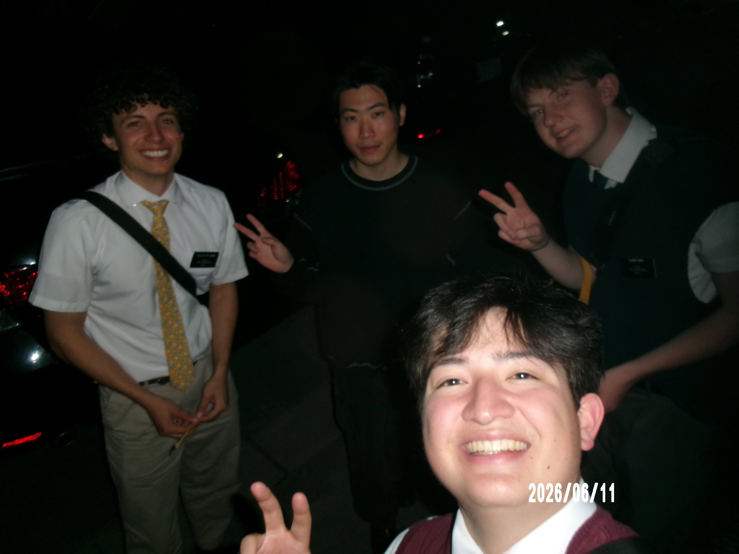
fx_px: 598
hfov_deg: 63.4
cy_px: 277
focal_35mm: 28
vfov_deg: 49.7
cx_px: 370
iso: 200
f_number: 3.9
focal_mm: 5.1
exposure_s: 1/34
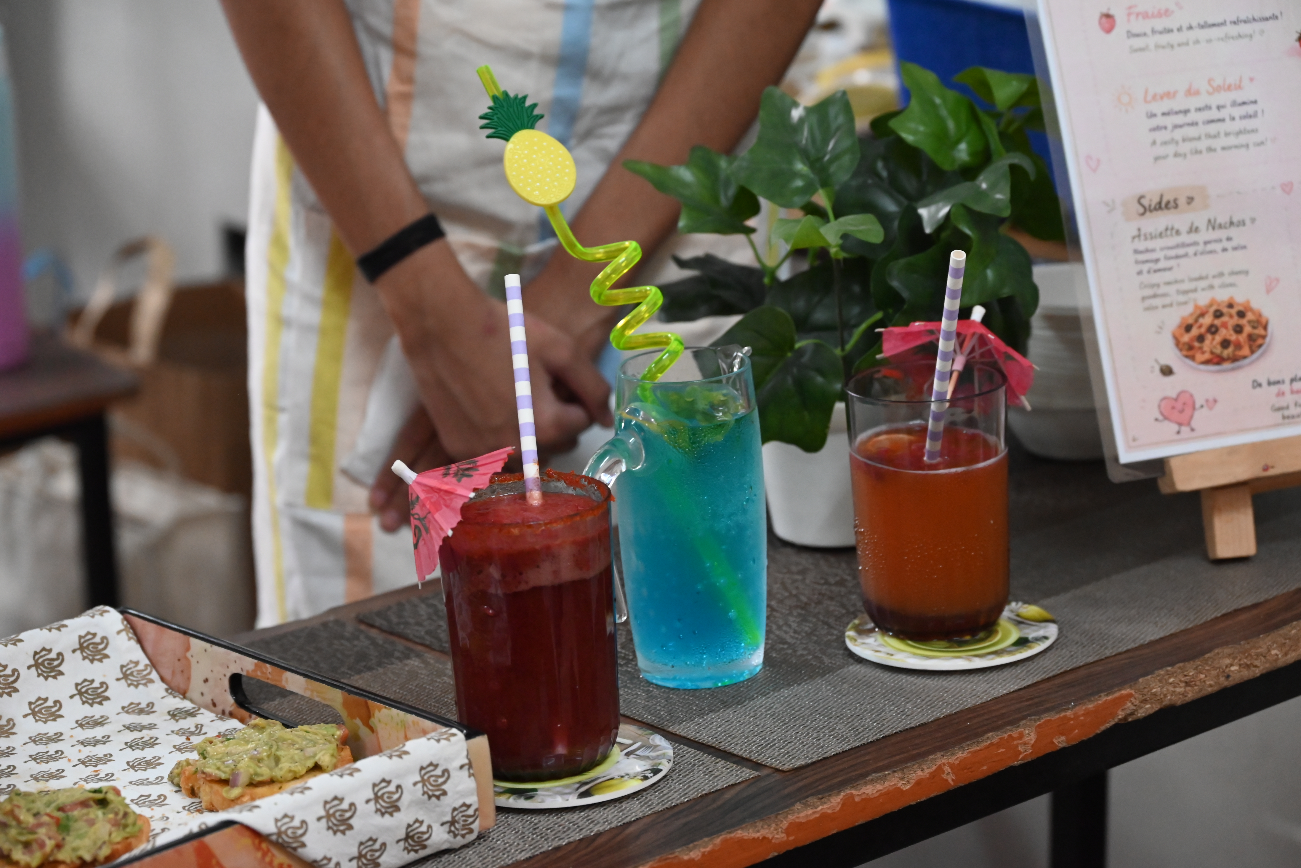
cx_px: 650
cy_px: 434
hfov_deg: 21.9
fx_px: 3362
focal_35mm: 93
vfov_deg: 14.7
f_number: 6.3
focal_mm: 93
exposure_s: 1/60
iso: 4500
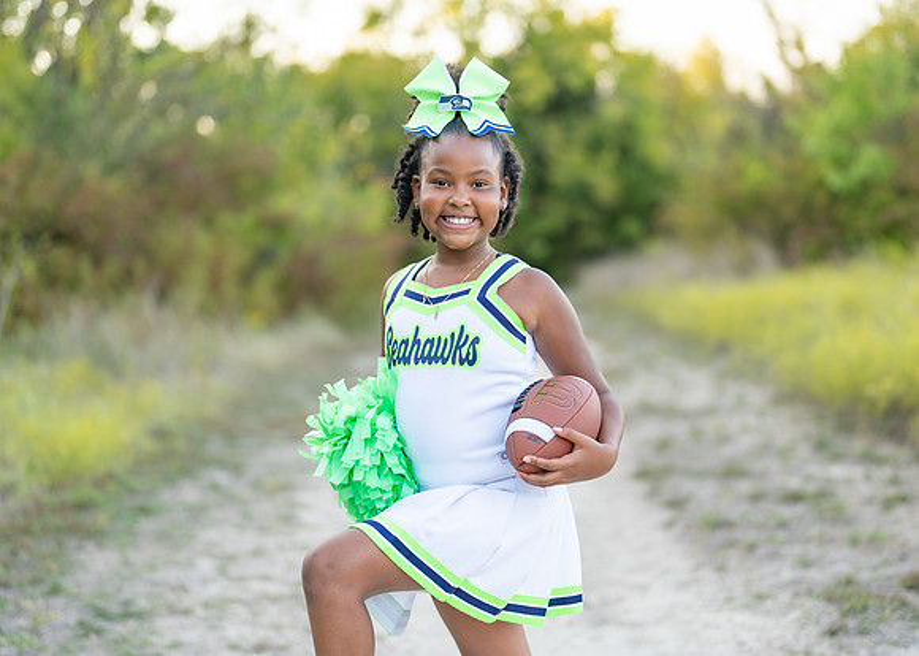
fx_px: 1587
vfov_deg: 23.4
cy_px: 310
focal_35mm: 61
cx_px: 472
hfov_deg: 32.3
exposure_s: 1/800
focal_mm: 50
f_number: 1.2
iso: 100
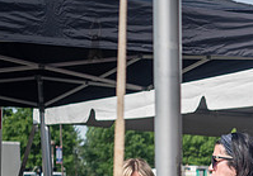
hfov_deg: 16.1
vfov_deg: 12.0
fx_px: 806
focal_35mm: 113
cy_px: 249
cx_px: 396
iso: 200
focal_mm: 35
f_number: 4
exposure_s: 1/1600
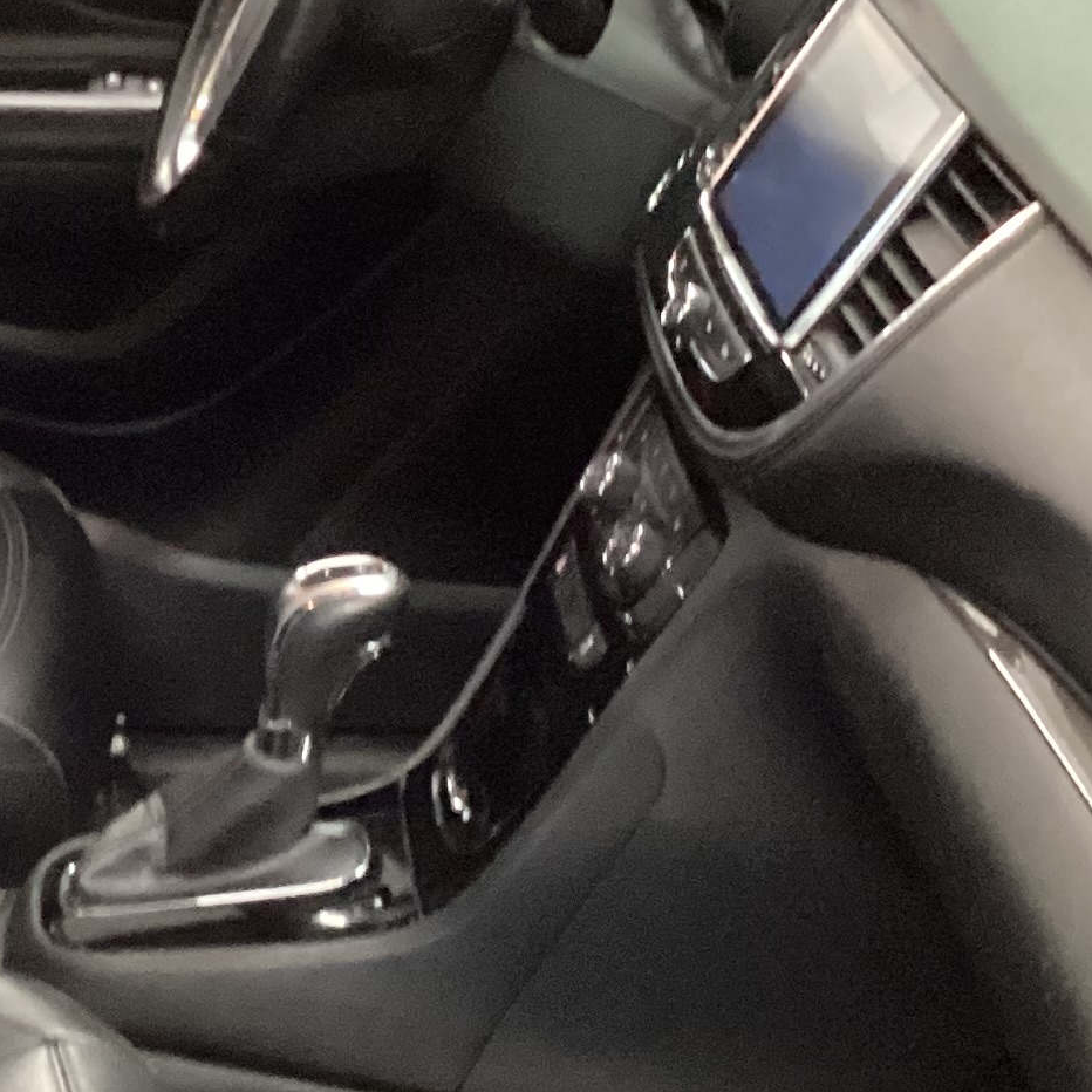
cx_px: 16
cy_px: 587
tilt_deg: -26.3
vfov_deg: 18.1
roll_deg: +1.2
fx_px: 3426
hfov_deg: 17.7
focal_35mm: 96
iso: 800
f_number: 2.4
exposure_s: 1/25
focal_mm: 3.3
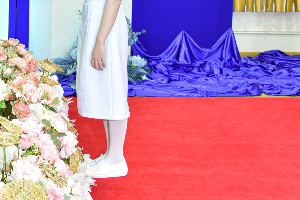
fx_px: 642
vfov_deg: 17.2
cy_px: -9
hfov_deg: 25.0
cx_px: -1
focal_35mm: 77
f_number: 5.6
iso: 4000
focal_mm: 36
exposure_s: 1/160
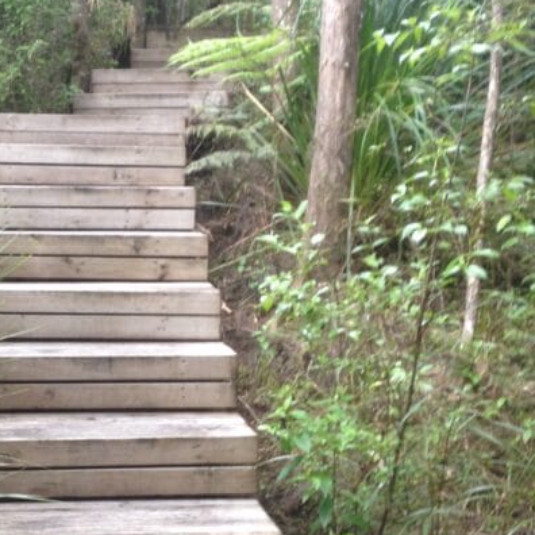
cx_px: 124
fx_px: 1469
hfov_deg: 20.5
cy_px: 347
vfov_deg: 20.6
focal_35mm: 84
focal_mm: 4.28
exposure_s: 1/20
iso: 64
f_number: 2.4
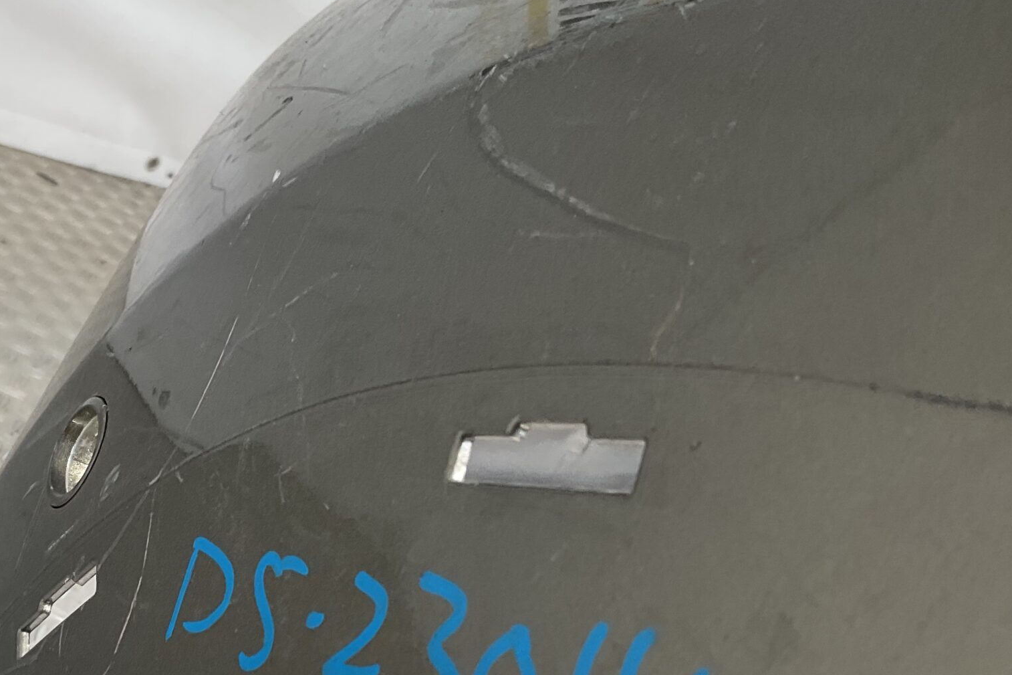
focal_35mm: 51
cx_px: 201
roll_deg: -29.2
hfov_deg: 37.5
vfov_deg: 26.2
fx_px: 1433
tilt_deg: -22.5
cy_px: 498
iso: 16
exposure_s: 1/232
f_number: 1.8
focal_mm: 3
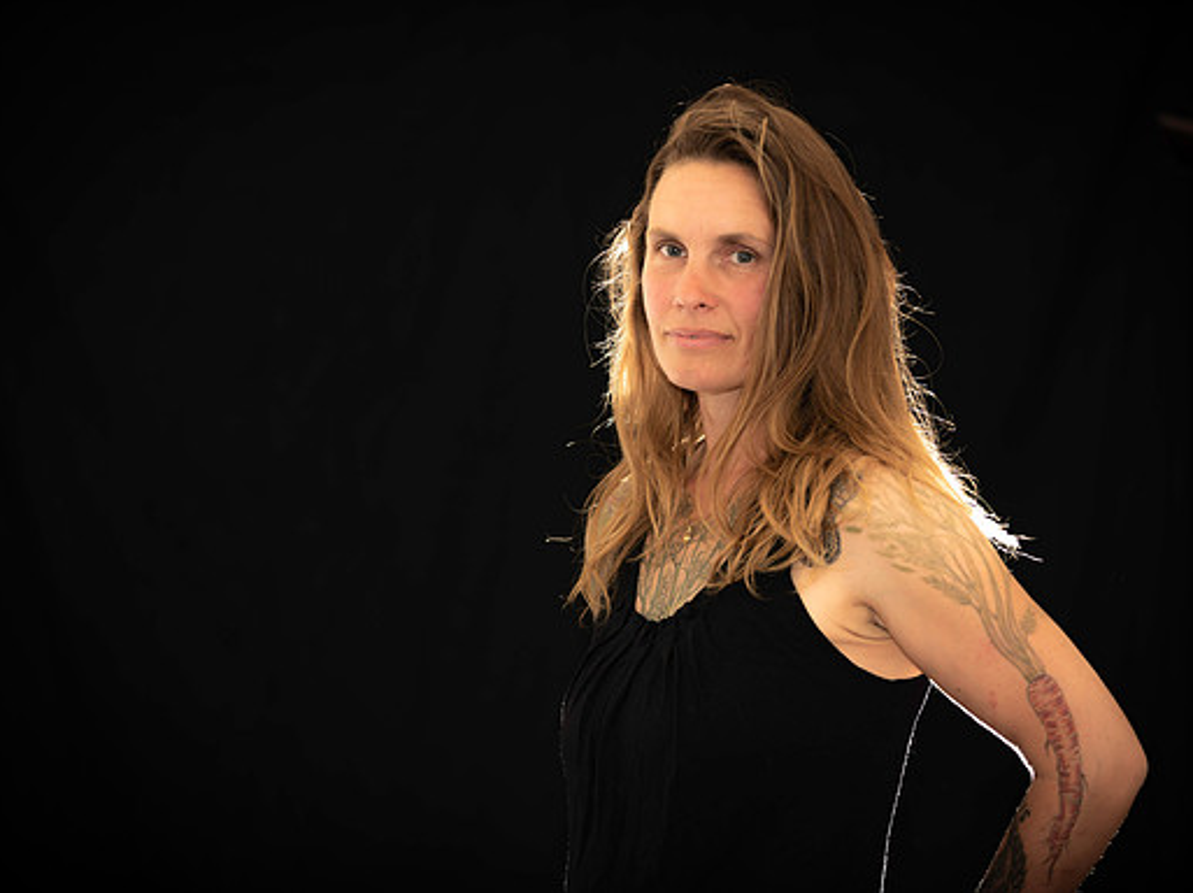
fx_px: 3823
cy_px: 445
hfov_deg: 17.7
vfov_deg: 13.3
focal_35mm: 111
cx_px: 612
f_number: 2.8
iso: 50
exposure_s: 1/30
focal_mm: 102
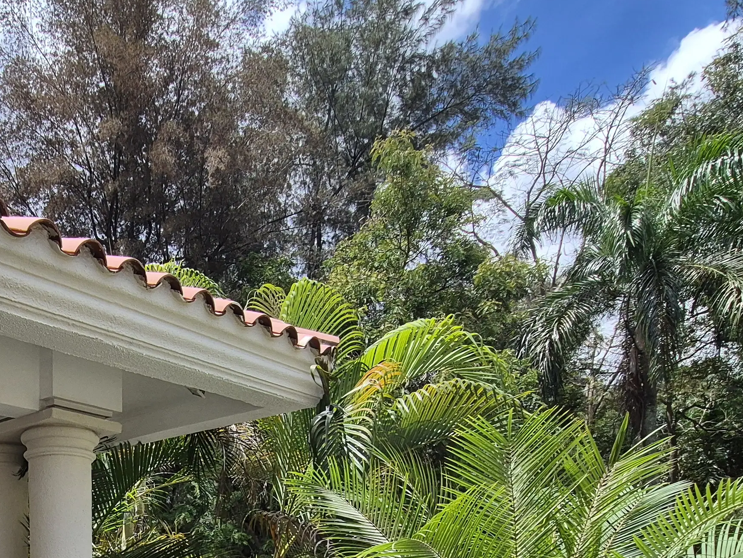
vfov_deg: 40.2
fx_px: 644
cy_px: 576
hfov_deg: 53.8
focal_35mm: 30
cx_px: 101
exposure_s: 1/1952
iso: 50
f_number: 2.2
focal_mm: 2.2
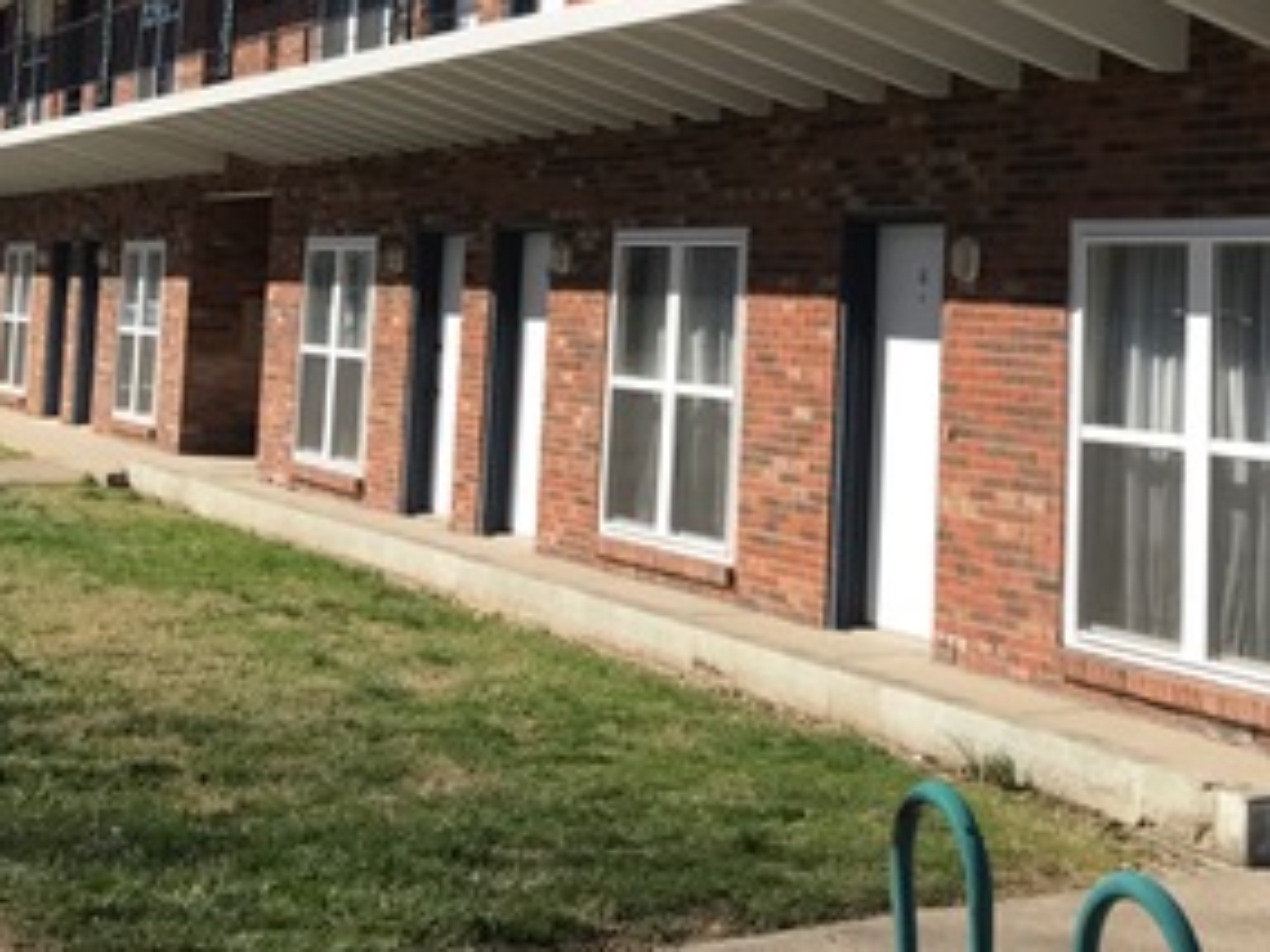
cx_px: 930
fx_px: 2311
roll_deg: -2.9
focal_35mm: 63
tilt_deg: +5.5
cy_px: 58
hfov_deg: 30.3
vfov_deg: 22.6
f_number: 1.8
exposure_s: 1/1808
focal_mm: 3.99
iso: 20
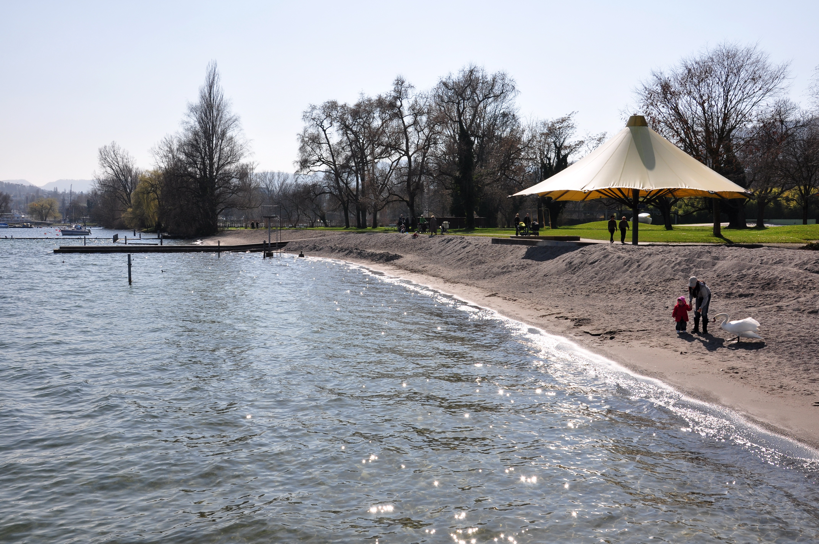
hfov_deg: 57.3
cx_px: 410
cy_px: 272
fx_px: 750
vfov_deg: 39.9
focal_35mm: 33
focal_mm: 22
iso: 200
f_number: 11
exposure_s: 1/320
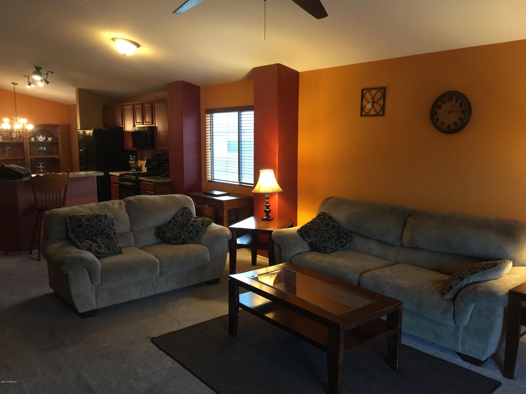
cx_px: 263
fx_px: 441
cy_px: 197
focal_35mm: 29
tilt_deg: -9.1
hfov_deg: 61.7
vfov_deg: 48.2
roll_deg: -0.6
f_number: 2.2
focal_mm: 4.15
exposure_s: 1/15
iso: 125
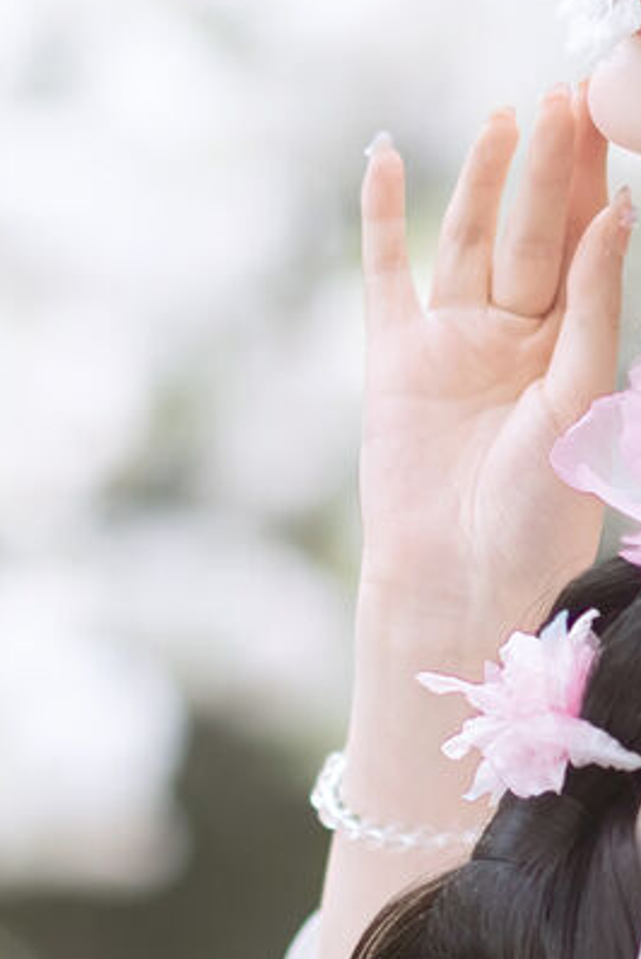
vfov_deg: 5.4
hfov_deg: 3.6
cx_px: 786
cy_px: 381
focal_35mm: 384
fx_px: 10237
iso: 100
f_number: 1.4
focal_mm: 85
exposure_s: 1/2000
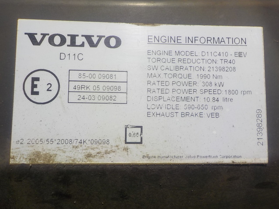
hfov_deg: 60.0
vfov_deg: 46.8
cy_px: 104
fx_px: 242
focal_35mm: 30
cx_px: 140
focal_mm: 4.1
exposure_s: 1/40
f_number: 3.3
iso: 125
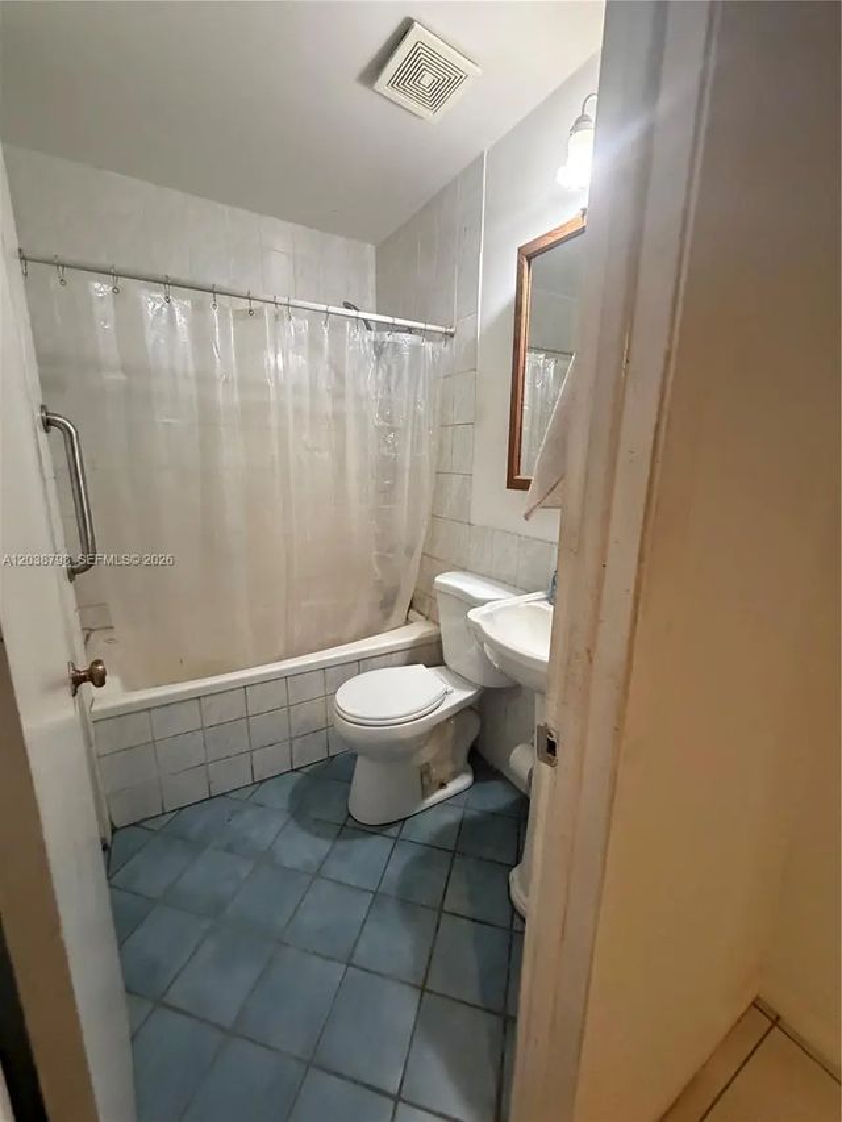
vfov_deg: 102.1
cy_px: 561
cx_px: 421
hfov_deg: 85.7
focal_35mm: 14
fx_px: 454
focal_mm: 2.22
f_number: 2.2
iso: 800
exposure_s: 1/60
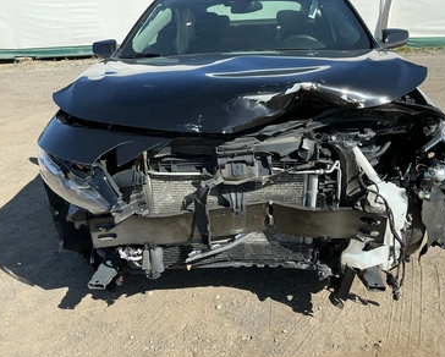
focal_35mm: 30
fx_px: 396
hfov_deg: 58.7
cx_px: 235
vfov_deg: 48.6
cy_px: 182
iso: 25
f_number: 1.8
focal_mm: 3
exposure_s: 1/829
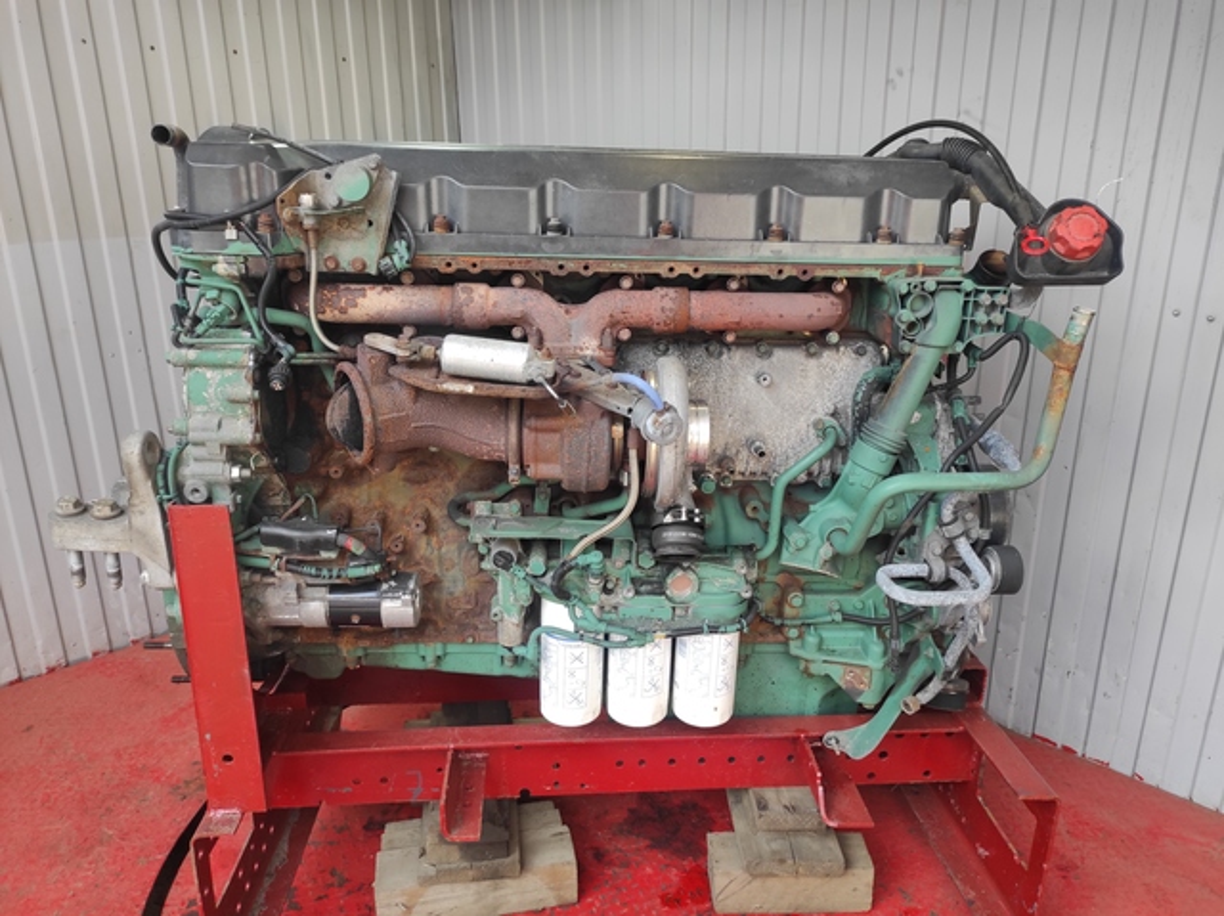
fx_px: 883
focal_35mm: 25
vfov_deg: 54.8
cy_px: 458
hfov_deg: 69.4
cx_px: 612
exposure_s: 1/103
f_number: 1.89
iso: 100
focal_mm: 5.43
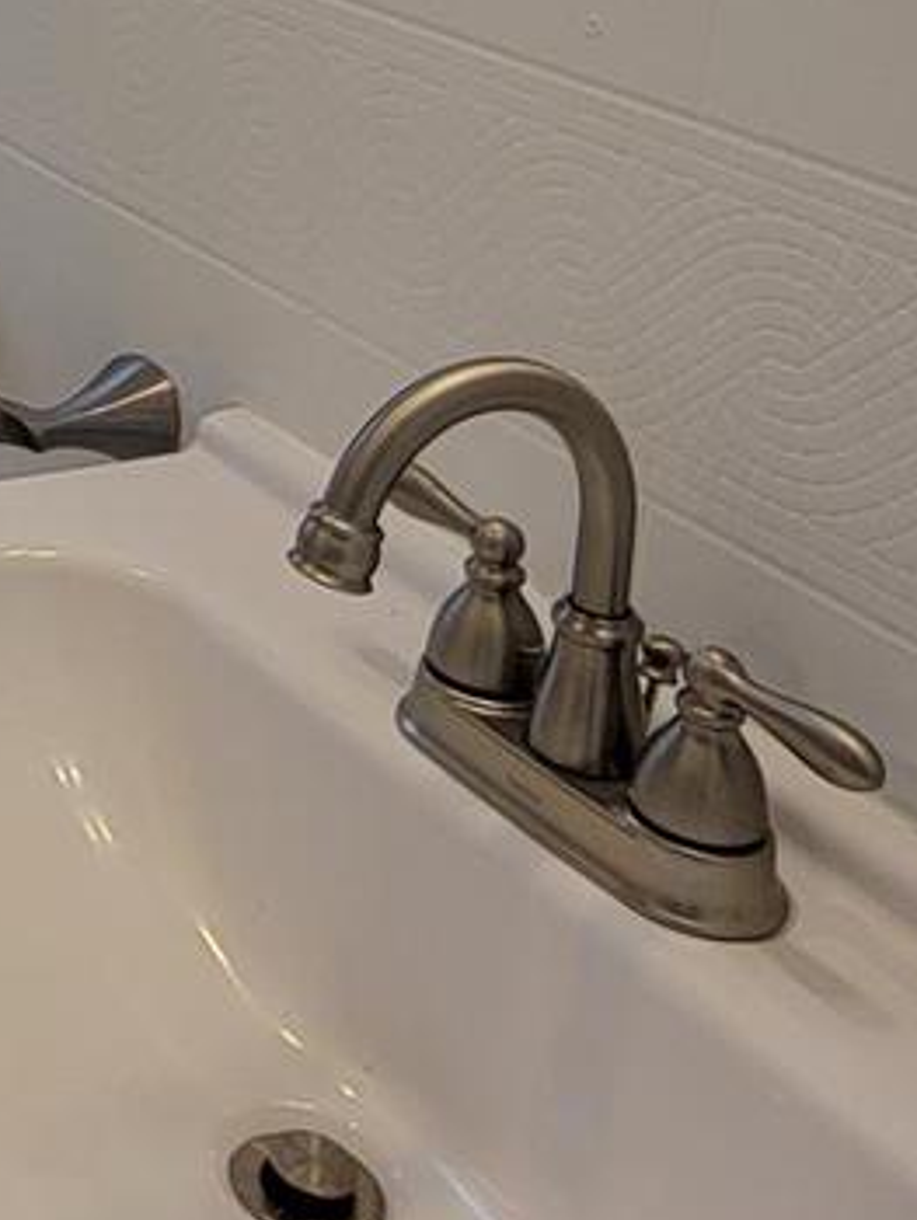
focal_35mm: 57
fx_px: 2011
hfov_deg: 21.6
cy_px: -77
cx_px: -446
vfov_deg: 30.6
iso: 80
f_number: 2.2
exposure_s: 1/120
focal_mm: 2.2
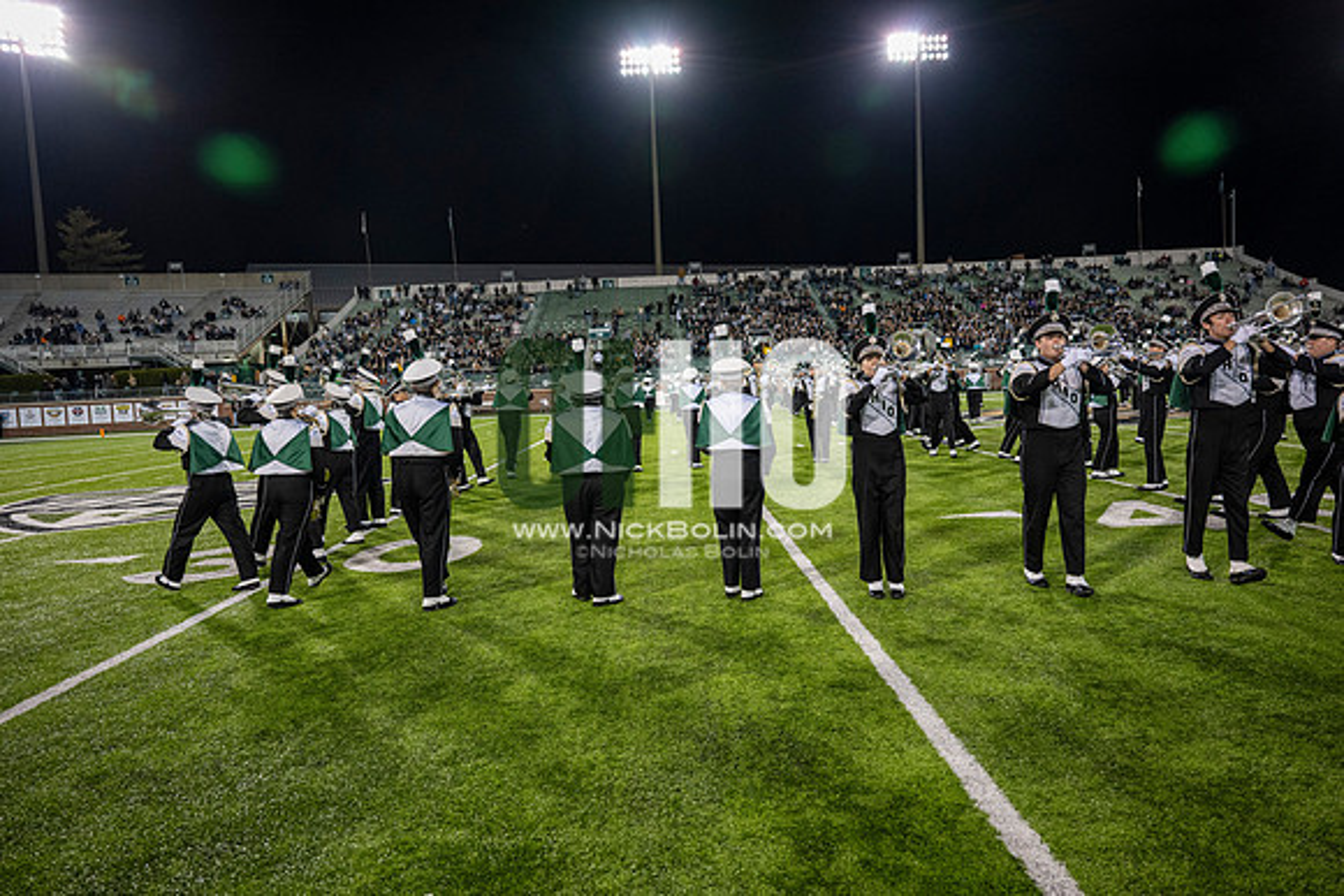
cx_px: 672
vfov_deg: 53.2
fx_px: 896
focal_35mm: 24
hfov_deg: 73.7
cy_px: 448
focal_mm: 24
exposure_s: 1/500
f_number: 3.2
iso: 1250
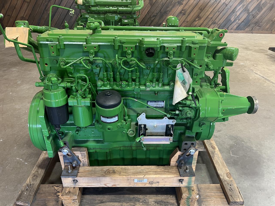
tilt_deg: -30.9
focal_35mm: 26
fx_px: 207
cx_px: 138
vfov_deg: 53.1
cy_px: 103
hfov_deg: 67.3
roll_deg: -1.5
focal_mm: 5.7
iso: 200
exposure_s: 1/60
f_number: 1.5
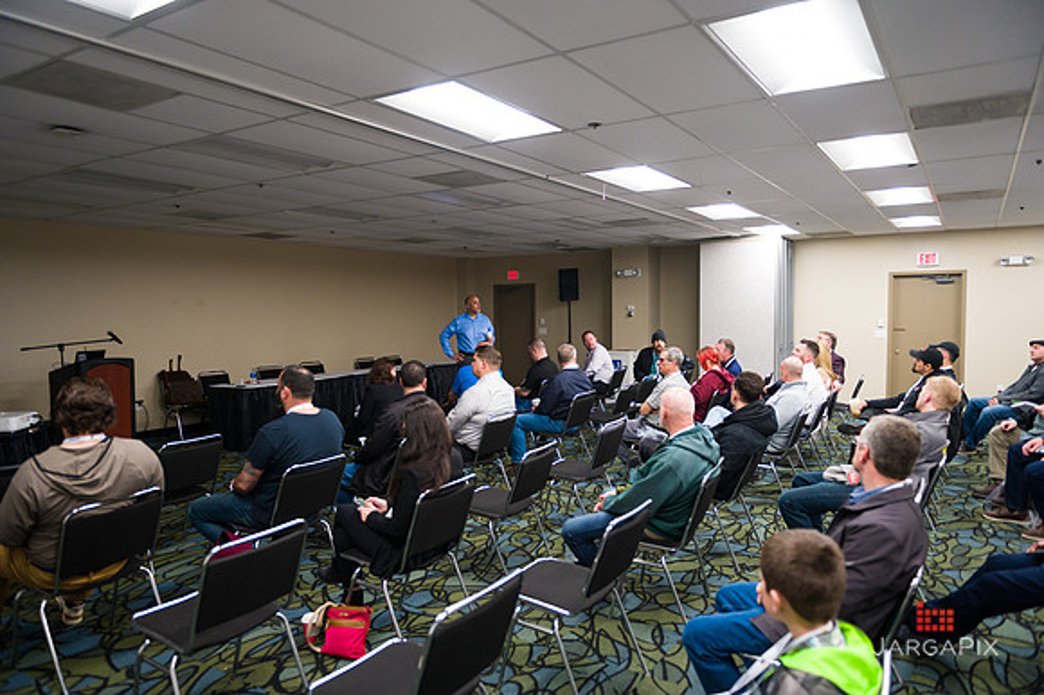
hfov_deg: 73.8
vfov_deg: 53.1
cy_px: 348
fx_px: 696
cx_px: 522
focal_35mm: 24
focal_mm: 24
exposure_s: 1/200
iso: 1600
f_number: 3.2
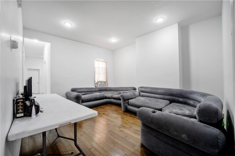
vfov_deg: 81.2
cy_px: 78
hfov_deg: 104.3
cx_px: 118
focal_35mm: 14
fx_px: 91
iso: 200
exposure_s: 1/2.5
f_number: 8
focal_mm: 14
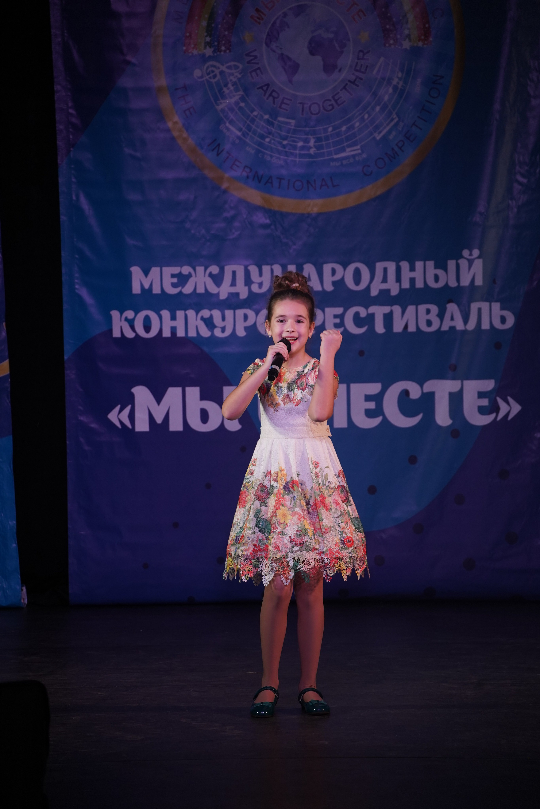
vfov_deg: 11.2
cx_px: 270
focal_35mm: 184
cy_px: 404
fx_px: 4140
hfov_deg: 7.5
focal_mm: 184
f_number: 5.6
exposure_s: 1/250
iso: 1600
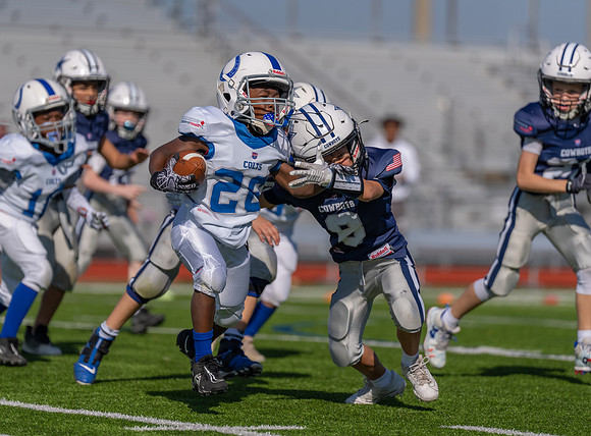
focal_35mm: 242
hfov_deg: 8.2
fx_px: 4110
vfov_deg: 6.1
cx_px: 323
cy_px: 210
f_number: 3.2
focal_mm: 200
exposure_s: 1/5000
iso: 160
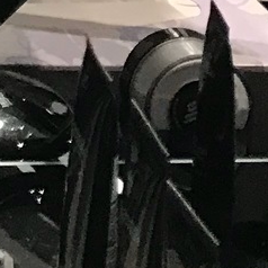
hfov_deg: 7.3
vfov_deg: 6.7
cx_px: -578
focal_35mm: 210
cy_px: -769
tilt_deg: -4.8
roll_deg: -1.5
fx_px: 1839
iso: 40
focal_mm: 3.99
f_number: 1.8
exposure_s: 1/33
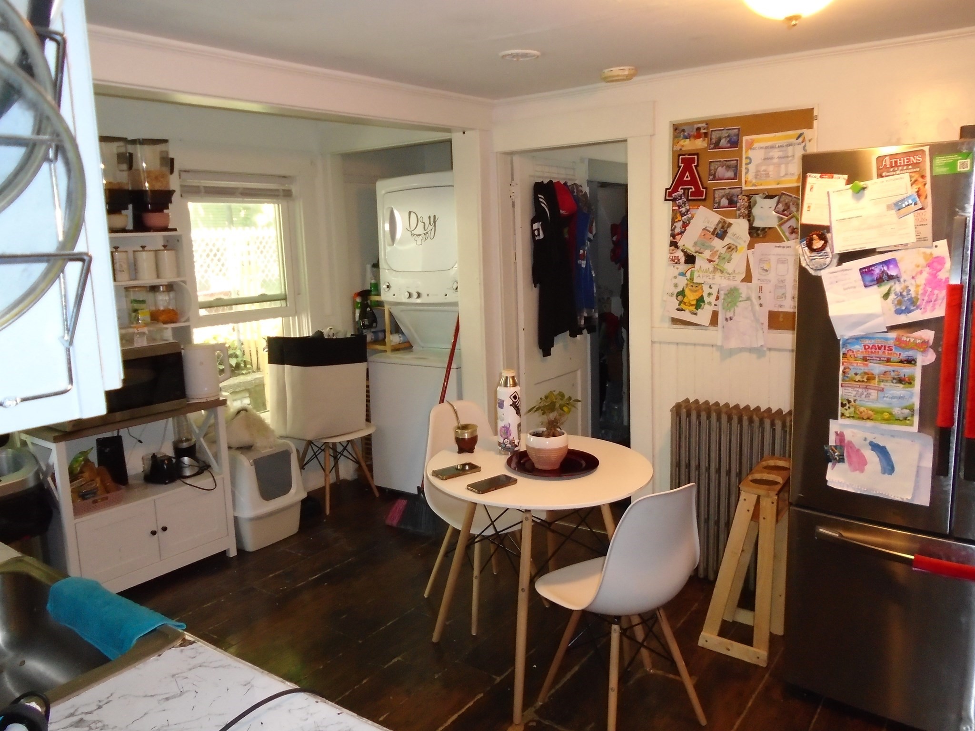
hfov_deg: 67.3
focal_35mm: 26
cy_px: 366
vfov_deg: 53.1
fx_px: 732
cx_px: 488
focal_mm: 4.6
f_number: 3.2
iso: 400
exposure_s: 1/30
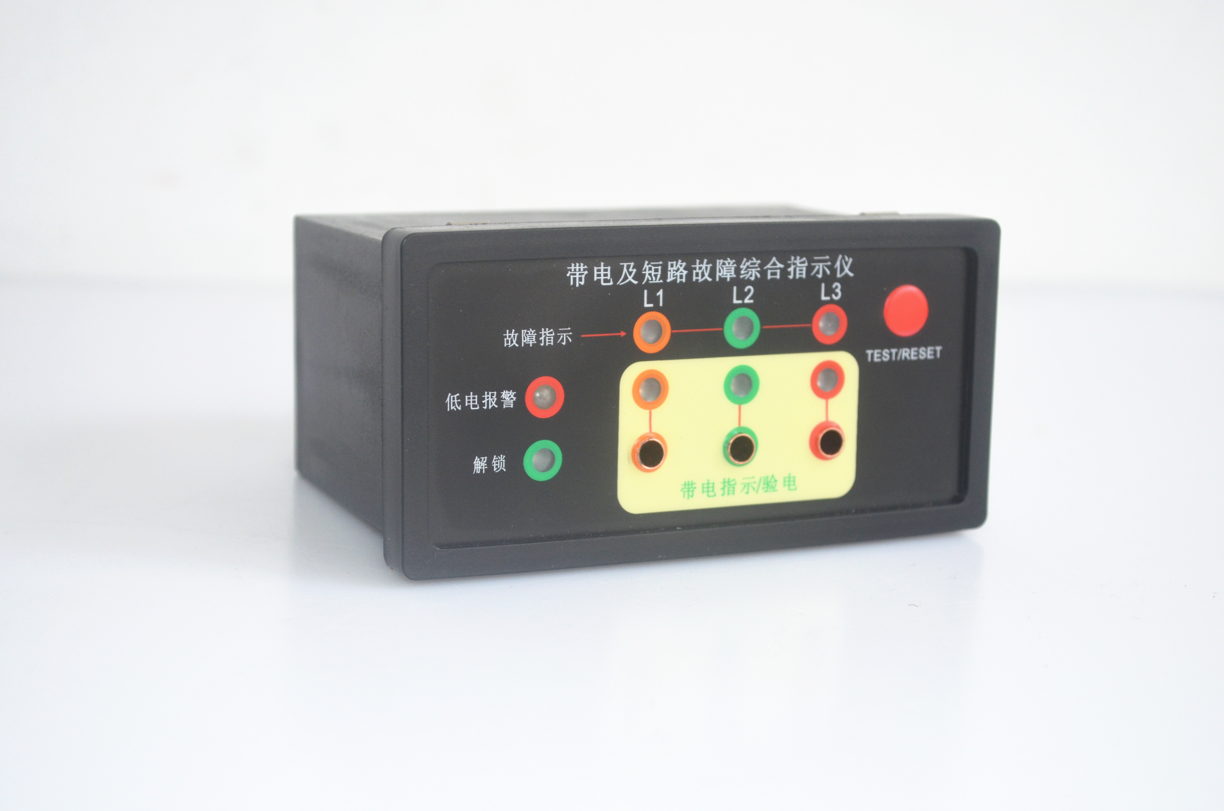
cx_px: 612
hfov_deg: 29.9
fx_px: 2290
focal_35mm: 68
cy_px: 406
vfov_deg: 20.1
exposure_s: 1/200
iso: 400
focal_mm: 45
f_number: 5.6
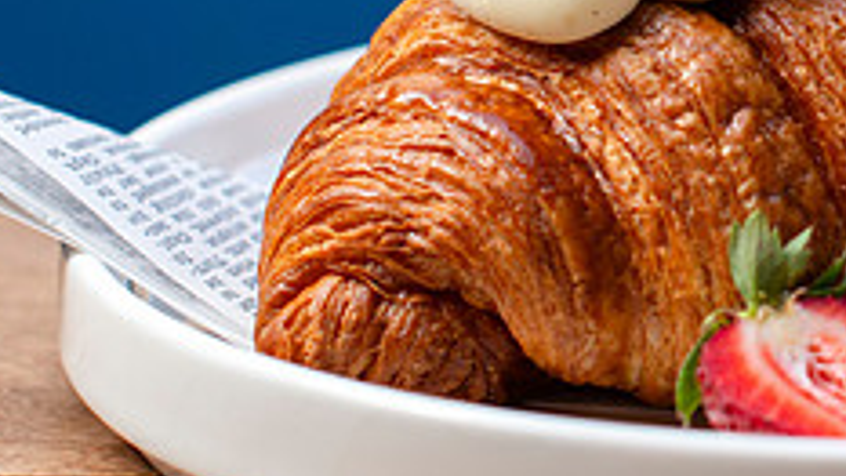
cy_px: -14
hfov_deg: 11.1
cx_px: 996
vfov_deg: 6.4
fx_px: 4262
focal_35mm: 190
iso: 200
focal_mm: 50
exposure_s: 1/200
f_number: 3.5
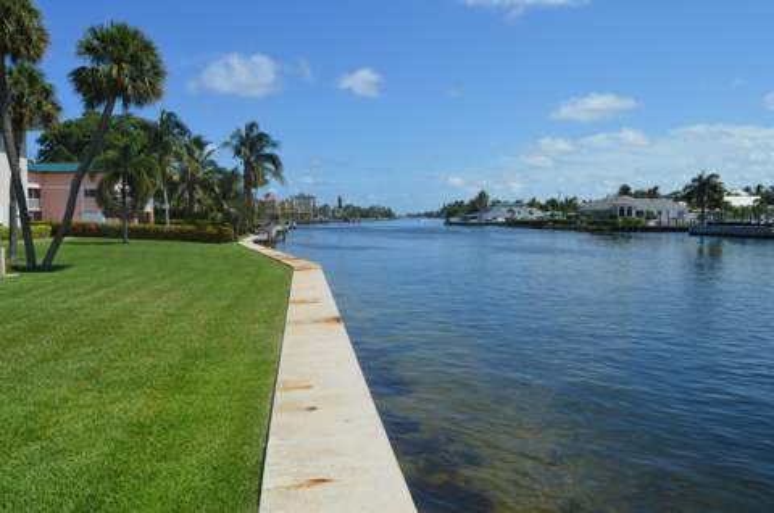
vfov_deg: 47.7
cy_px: 256
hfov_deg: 67.5
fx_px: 579
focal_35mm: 27
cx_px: 387
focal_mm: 18
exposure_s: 1/400
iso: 100
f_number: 10
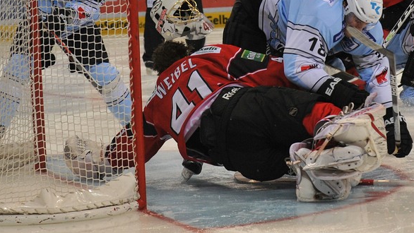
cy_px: 6
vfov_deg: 9.0
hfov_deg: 16.0
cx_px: 222
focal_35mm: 134
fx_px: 1471
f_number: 4
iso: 1600
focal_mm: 75
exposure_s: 1/800
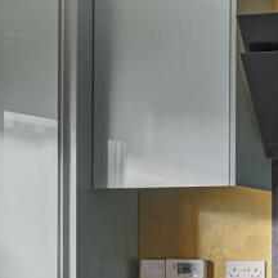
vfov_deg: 13.4
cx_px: 395
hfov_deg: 12.9
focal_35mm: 129
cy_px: 259
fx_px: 1172
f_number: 3.2
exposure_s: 1/10
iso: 400
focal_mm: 50
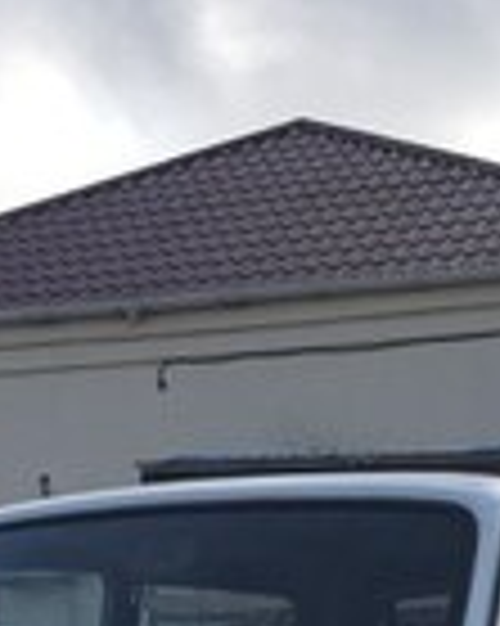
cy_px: 1036
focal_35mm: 101
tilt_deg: -10.0
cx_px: 563
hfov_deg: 14.8
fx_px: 1870
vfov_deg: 16.6
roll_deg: +2.9
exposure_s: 1/1319
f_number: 2.2
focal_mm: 4.15
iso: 32
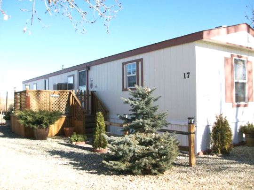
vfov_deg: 41.8
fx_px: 249
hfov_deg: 54.0
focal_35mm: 34
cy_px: 95
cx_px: 127
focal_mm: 5.7
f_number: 2.8
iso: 64
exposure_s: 1/664
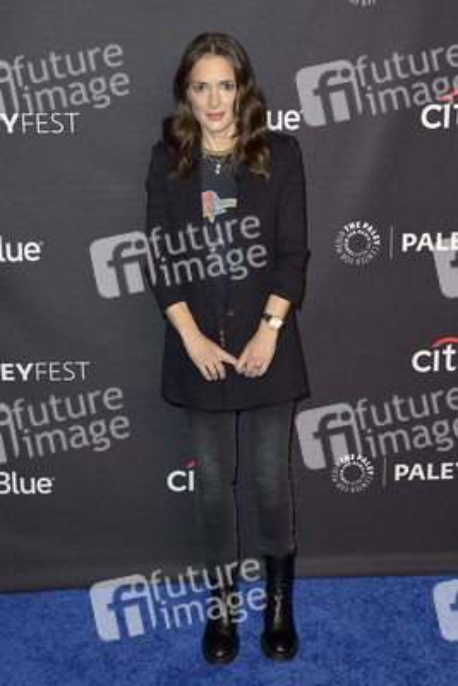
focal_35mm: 48
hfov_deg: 28.1
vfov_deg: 41.1
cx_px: 229
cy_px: 343
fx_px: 915
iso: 250
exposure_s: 1/250
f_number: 6.3
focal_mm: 48
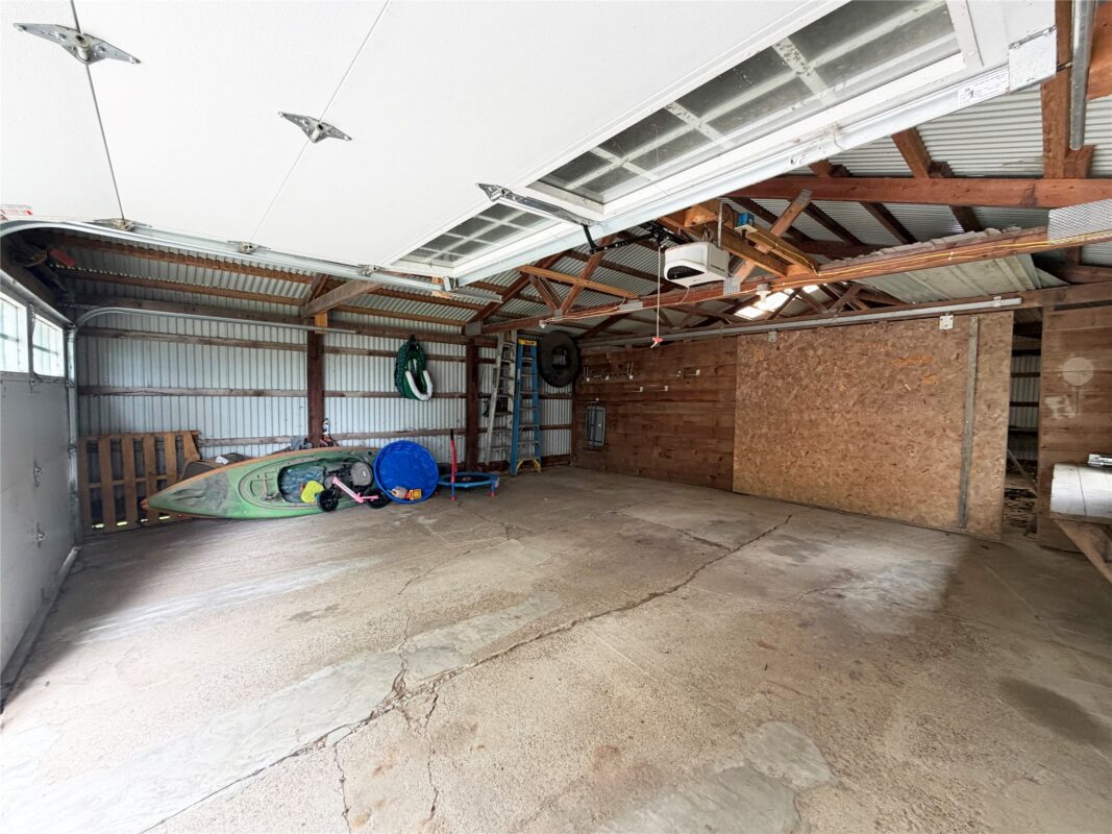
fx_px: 450
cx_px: 556
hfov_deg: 102.1
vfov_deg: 85.7
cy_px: 417
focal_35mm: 14
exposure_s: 1/121
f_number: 2.2
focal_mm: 2.22
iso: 160
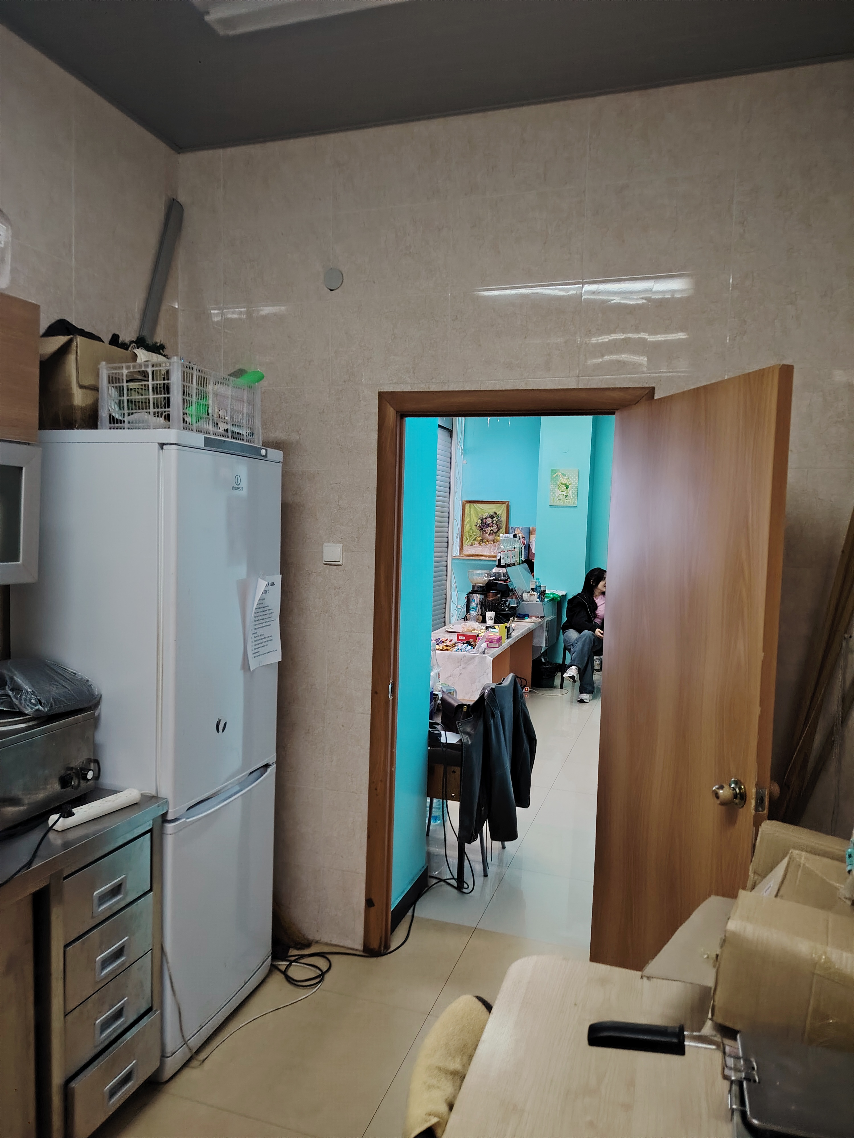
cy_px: 569
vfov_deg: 71.6
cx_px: 427
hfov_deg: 56.8
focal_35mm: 24
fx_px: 789
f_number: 1.75
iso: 1622
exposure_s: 1/25
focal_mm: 5.25
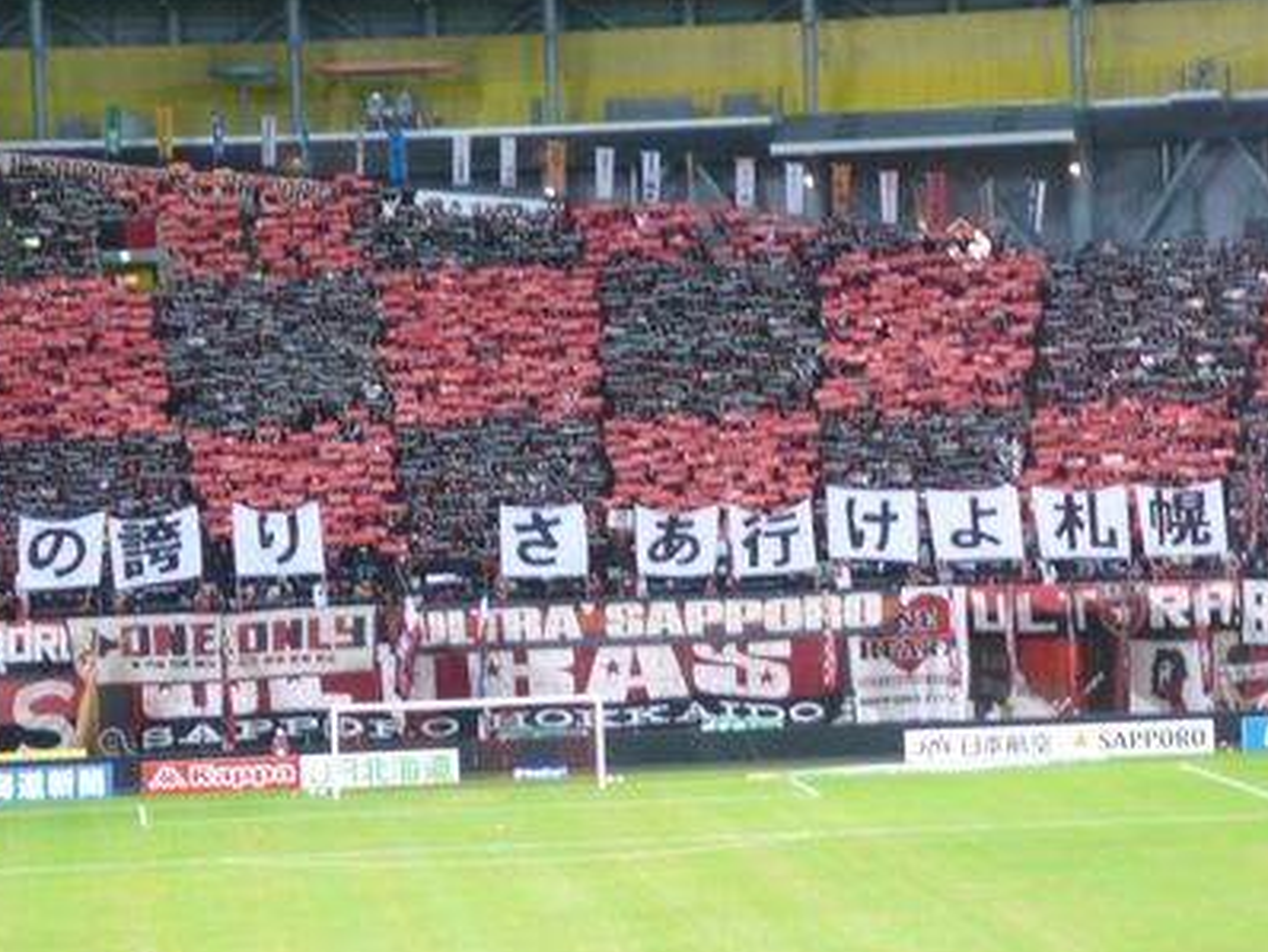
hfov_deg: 14.6
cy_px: 486
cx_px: 621
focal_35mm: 135
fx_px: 4948
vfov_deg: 11.0
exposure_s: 1/10
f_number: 3.9
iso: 200
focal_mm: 19
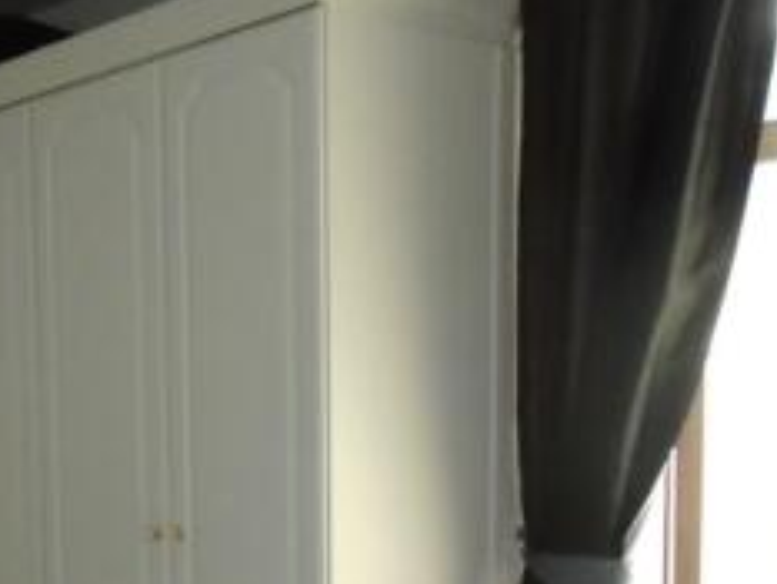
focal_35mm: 65
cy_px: 609
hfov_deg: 27.8
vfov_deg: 21.7
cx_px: -22
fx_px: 1460
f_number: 3.2
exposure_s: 1/40
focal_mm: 4.6
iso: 400
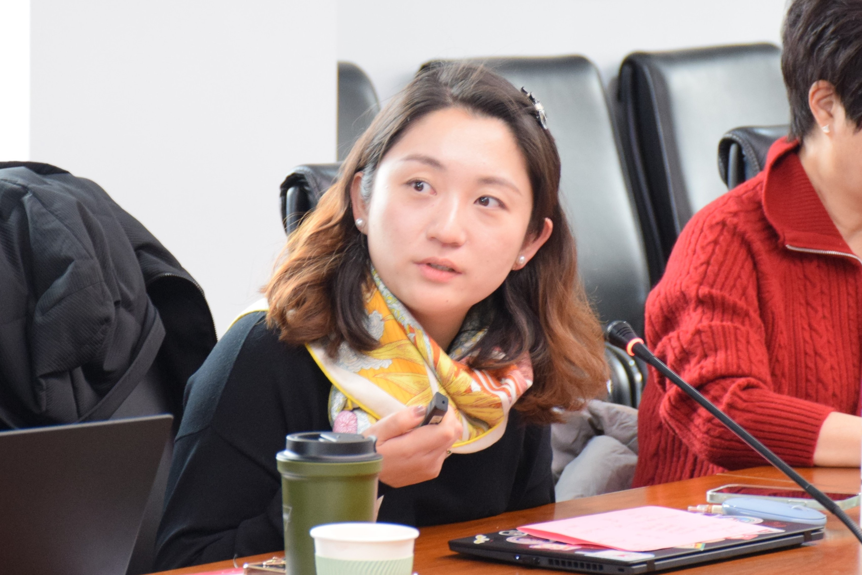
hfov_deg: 17.1
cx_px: 431
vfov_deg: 11.4
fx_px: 2873
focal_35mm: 120
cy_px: 288
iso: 1400
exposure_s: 1/60
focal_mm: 80
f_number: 5.3
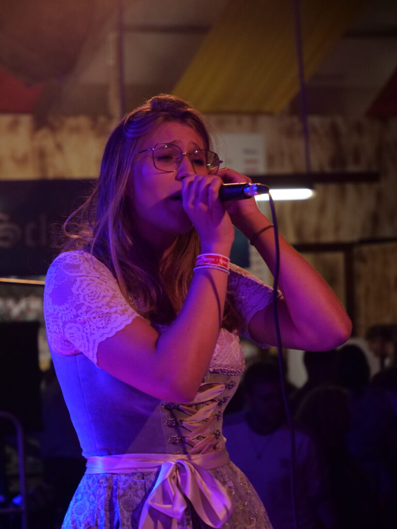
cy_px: 264
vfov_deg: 16.4
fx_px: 1835
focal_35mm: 120
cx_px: 198
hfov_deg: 12.3
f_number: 4
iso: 2000
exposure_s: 1/125
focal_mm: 60
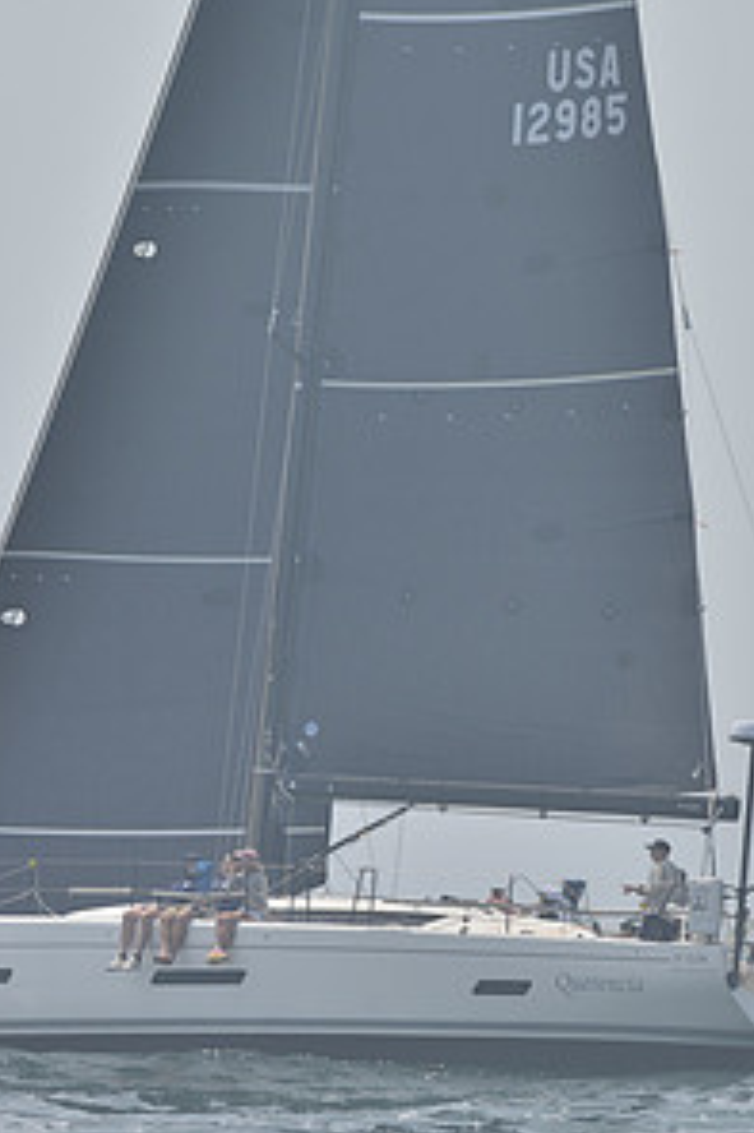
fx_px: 12329
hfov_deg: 3.5
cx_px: 484
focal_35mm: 392
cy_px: 142
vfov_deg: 5.3
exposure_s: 1/1000
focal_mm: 200
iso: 280
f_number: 8
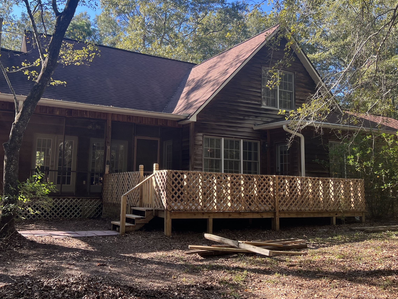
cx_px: 168
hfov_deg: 52.4
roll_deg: -1.1
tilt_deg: +8.0
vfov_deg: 40.6
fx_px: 402
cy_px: 131
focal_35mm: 35
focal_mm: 5.7
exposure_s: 1/358
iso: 50
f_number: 1.5
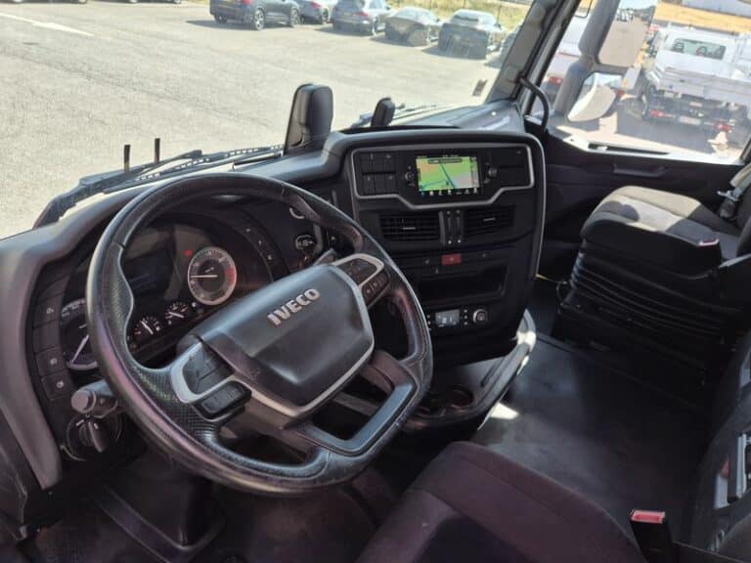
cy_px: 282
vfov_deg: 58.9
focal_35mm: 23
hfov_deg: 73.9
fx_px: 499
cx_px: 376
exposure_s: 1/228
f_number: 1.8
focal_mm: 5.4
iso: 32
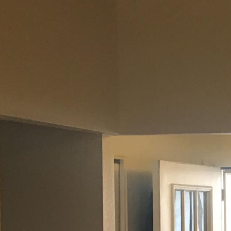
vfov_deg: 11.6
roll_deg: +0.5
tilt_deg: +3.2
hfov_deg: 10.0
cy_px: 226
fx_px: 1125
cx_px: 579
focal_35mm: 149
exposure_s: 1/17
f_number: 2.2
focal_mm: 4.15
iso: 50
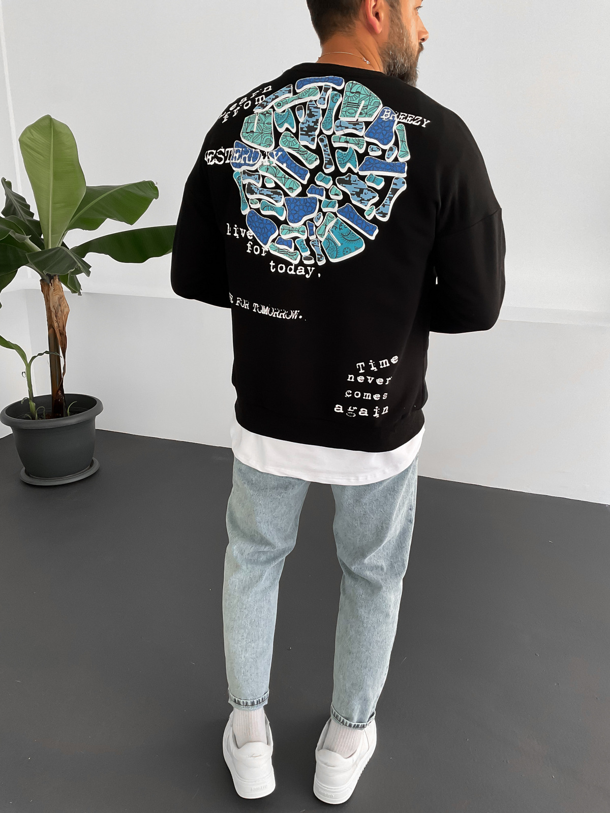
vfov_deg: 61.7
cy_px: 406
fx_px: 681
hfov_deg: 48.2
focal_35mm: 29
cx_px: 305
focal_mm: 3
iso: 64
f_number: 1.8
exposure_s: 1/120
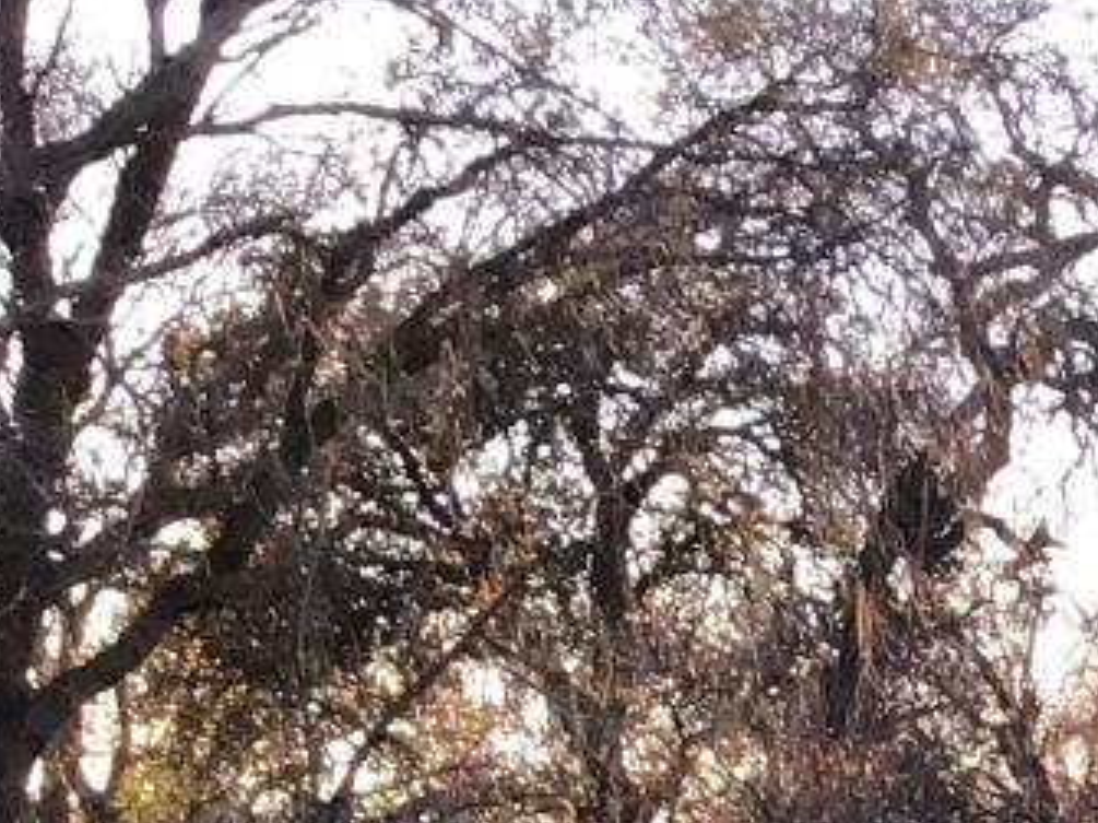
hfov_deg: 12.5
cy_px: 1779
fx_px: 4407
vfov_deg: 9.7
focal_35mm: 139
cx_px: 2173
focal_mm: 3.3
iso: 40
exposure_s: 1/120
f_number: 2.4
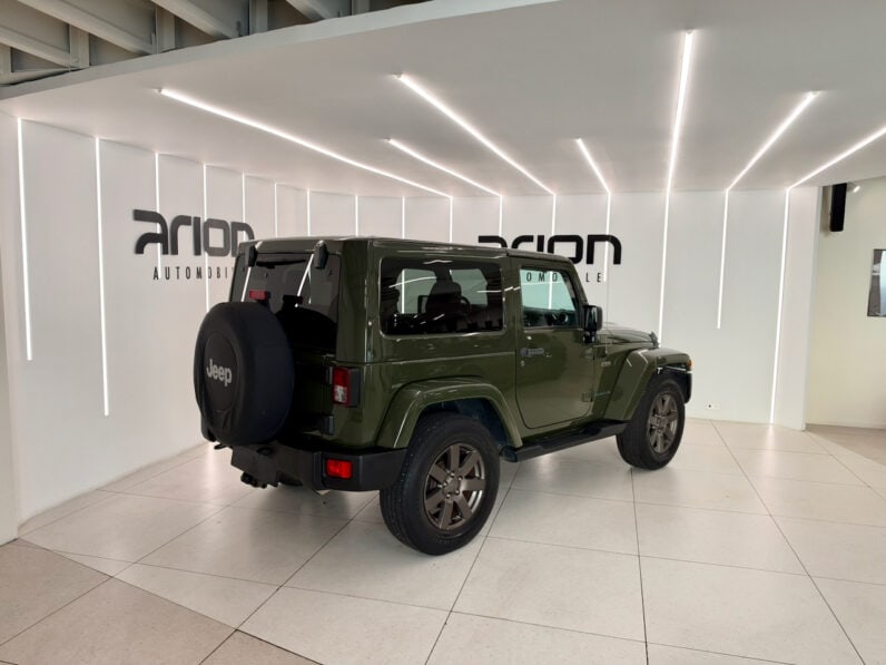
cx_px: 443
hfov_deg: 71.6
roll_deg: -0.8
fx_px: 614
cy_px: 332
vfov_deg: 56.8
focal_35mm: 24
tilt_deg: -5.6
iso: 125
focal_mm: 6.93
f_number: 1.8
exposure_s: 1/100
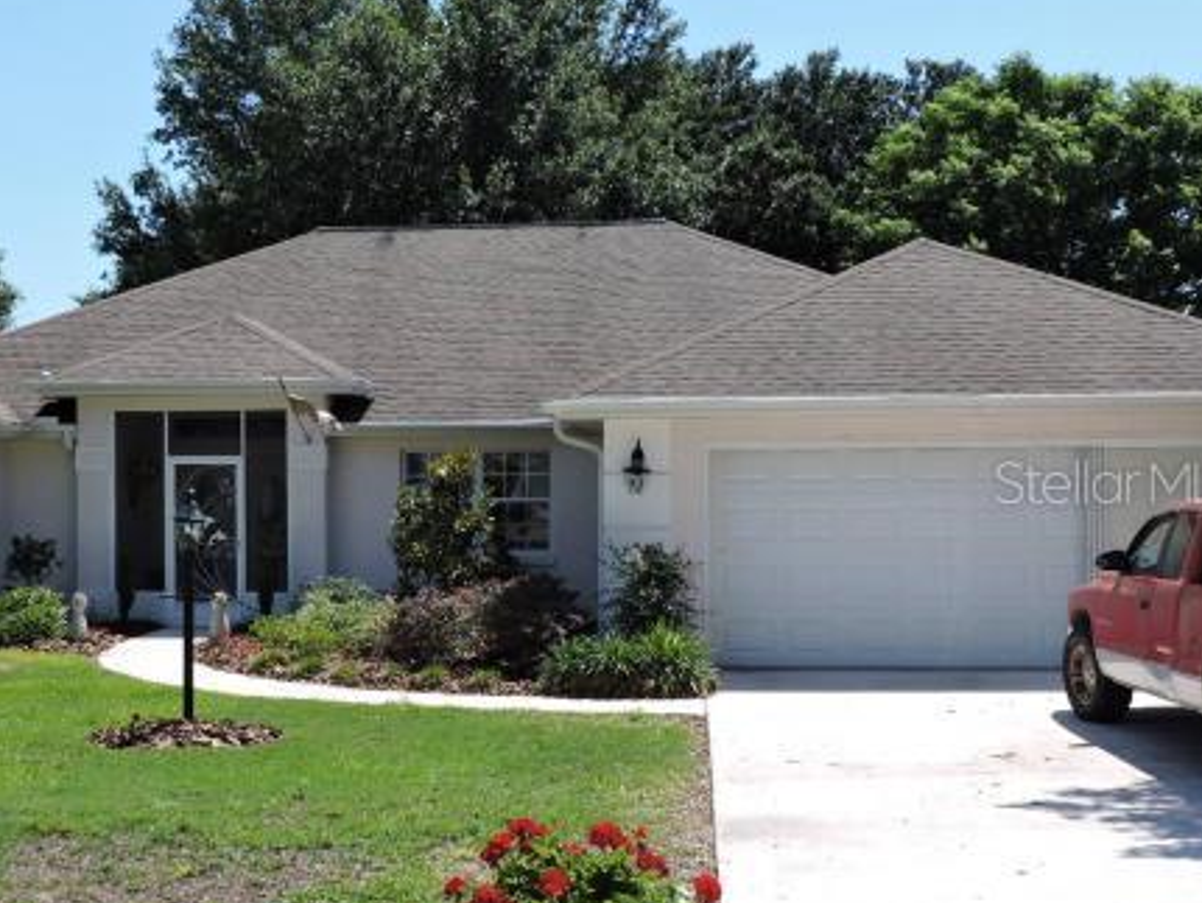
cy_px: 481
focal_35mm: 54
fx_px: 1876
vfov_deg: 27.1
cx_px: 447
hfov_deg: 35.3
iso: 100
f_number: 3.3
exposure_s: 1/800
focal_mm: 7.1
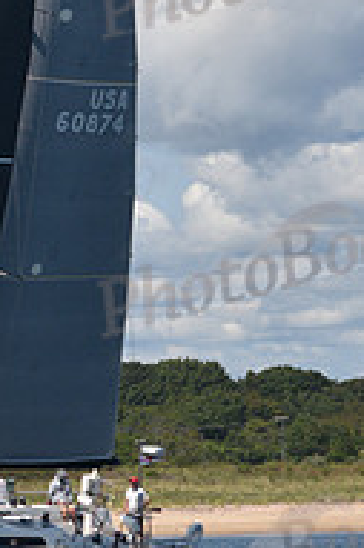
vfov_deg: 5.0
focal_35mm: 411
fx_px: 6244
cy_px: 155
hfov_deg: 3.3
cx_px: -50
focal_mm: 135
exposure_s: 1/3200
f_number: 3.2
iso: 250
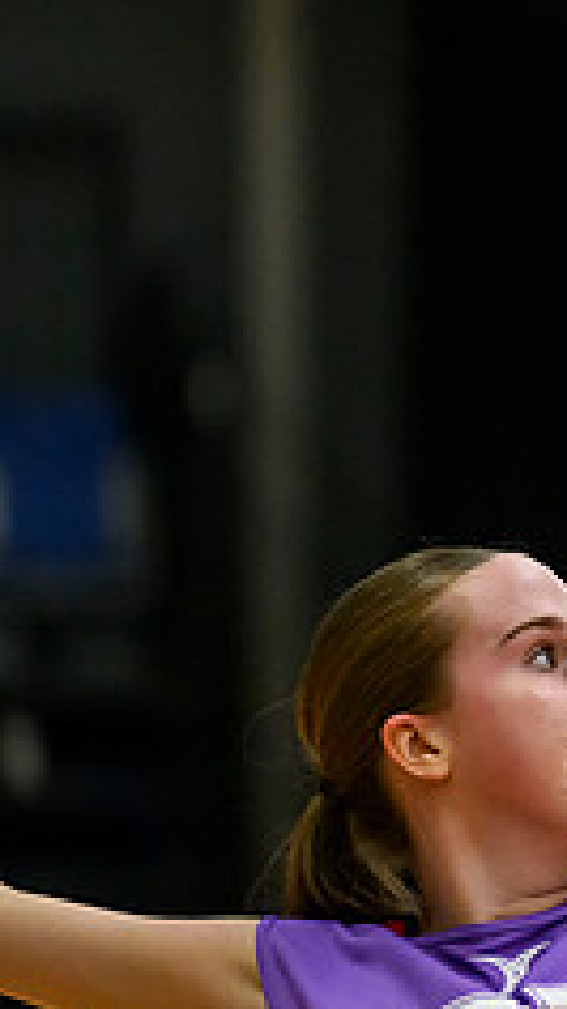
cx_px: 1282
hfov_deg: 2.2
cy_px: 530
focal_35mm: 553
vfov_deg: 3.9
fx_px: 14807
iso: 6400
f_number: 3.5
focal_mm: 200
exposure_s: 1/1000
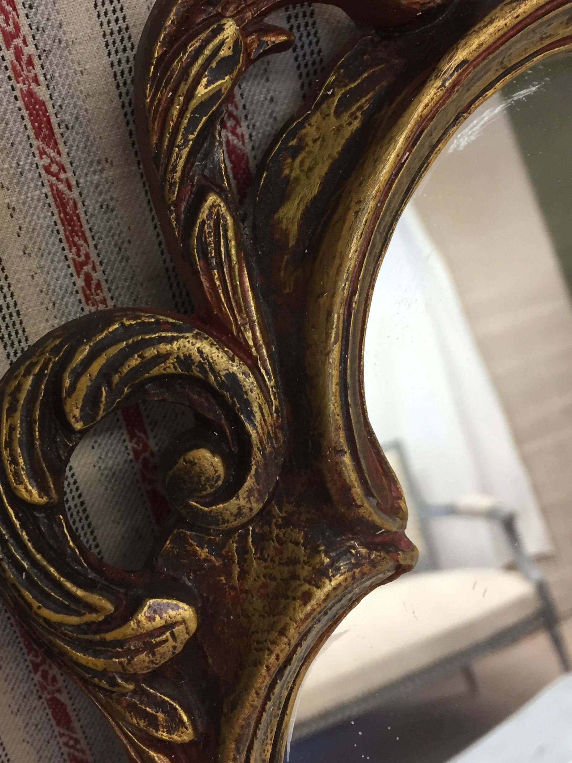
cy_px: 322
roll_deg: +14.9
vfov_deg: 47.7
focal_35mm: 39
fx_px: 859
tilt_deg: -15.4
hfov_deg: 36.7
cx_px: 228
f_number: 2.2
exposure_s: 1/33
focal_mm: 4.15
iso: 80
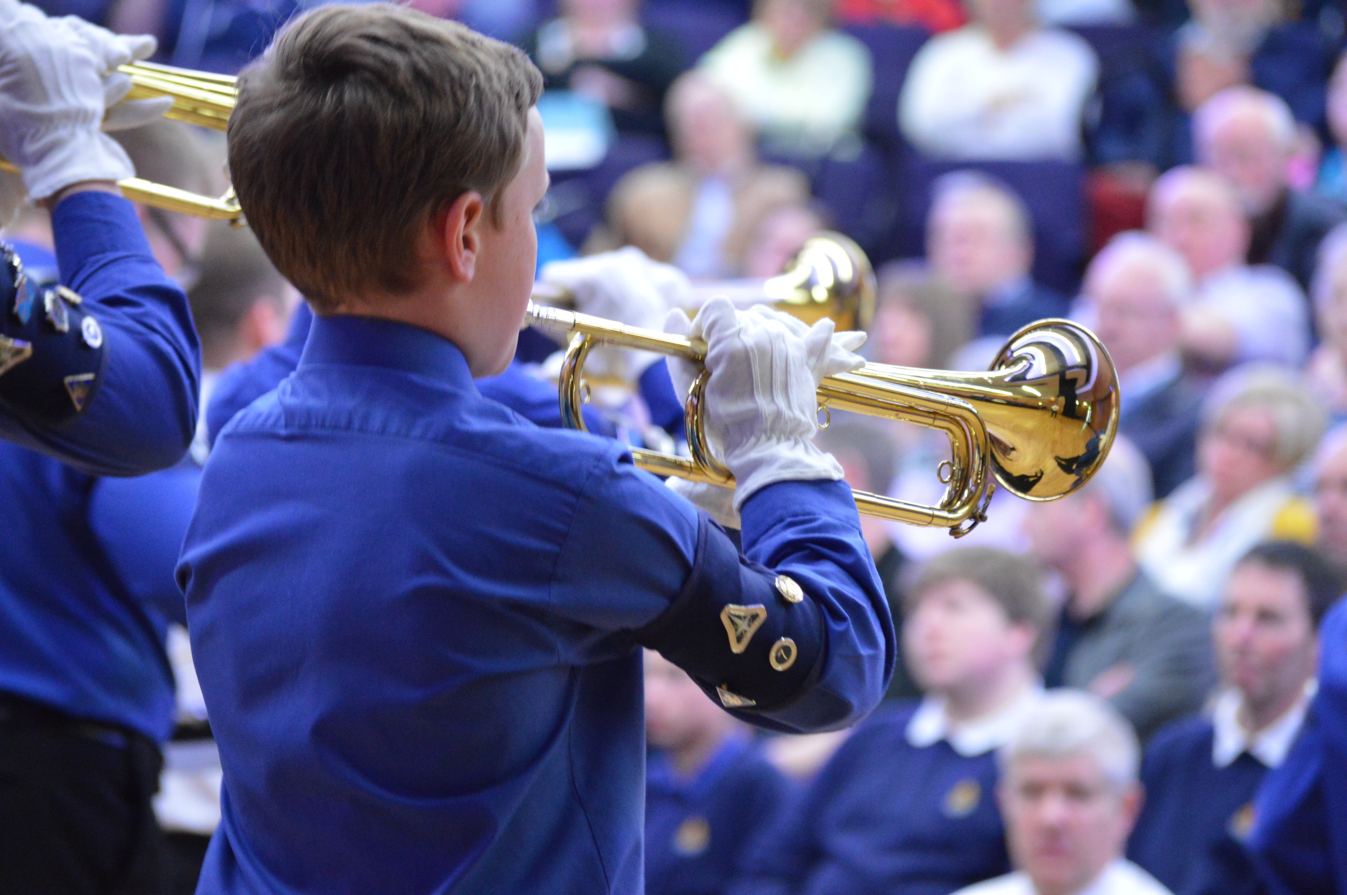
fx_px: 7850
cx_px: 674
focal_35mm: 210
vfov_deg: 6.5
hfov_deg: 9.8
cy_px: 448
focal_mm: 140
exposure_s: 1/25
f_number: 5
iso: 3200
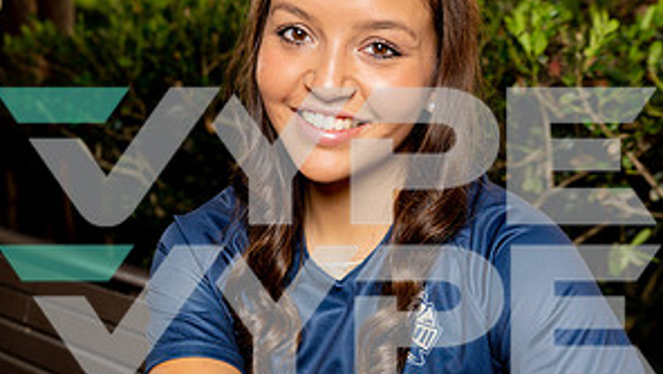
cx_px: 329
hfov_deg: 27.2
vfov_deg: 15.4
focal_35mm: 78
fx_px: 1372
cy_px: 316
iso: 100
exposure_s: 1/250
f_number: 5
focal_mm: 49
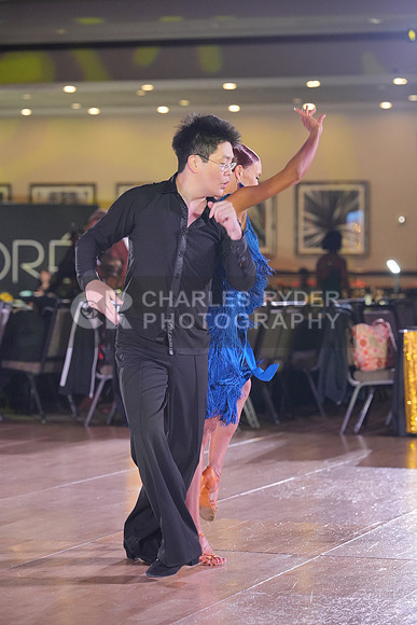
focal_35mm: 116
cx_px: 208
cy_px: 312
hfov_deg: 11.8
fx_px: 2014
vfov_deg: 17.6
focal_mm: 116
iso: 2500
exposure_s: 1/400
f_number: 4
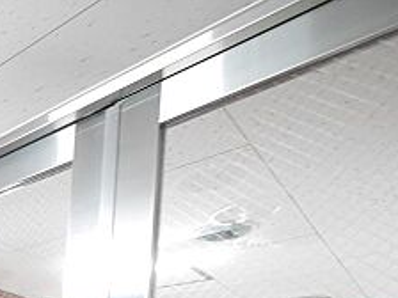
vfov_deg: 27.4
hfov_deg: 30.9
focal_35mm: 40
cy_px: 424
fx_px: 460
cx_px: -167
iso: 3200
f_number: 4
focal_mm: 7
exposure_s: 1/13
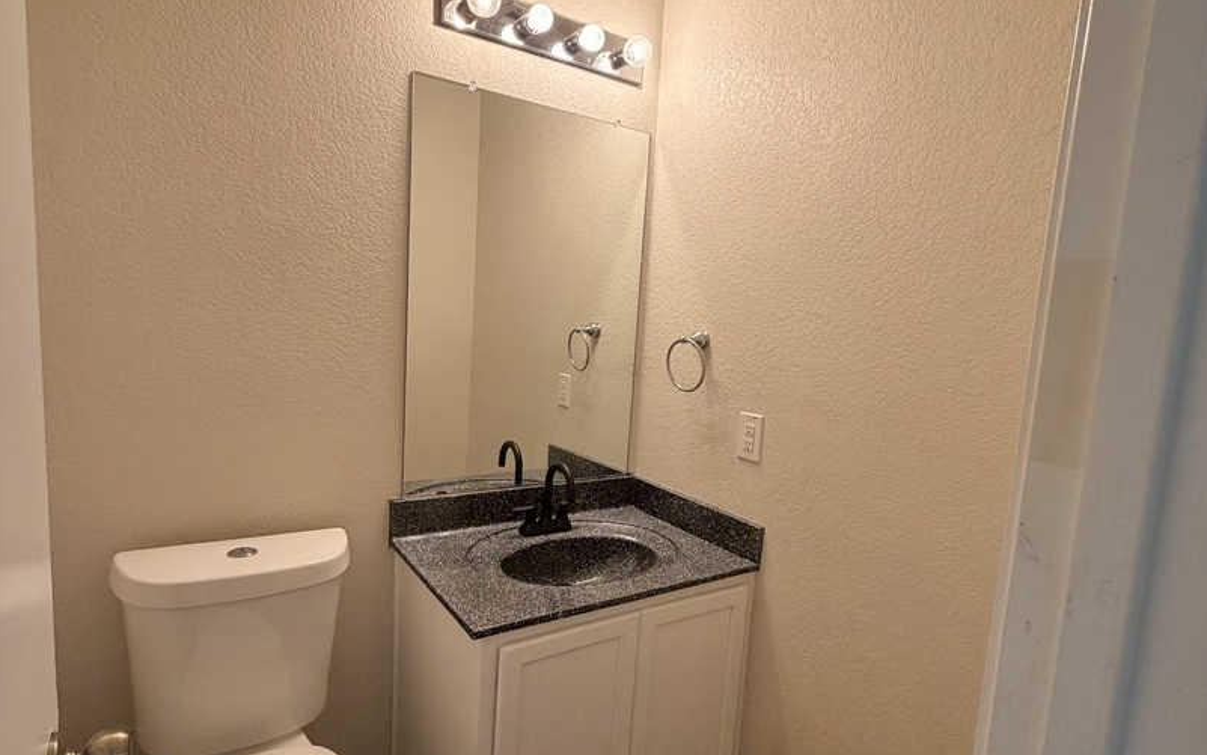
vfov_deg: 59.6
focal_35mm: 20
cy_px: 401
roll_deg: -3.5
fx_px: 658
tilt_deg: -6.6
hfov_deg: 85.0
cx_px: 606
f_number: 2.2
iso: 200
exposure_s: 1/120
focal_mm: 2.22
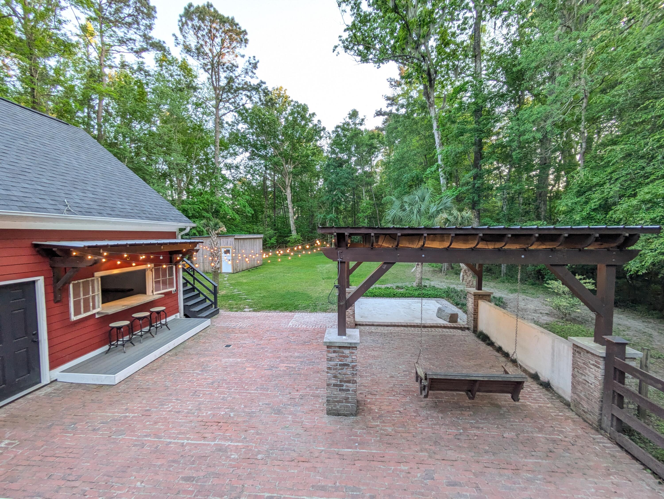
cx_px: 332
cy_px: 250
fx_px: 269
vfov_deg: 85.7
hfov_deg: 102.0
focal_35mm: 14
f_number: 2.2
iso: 56
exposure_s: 1/40
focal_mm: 1.83
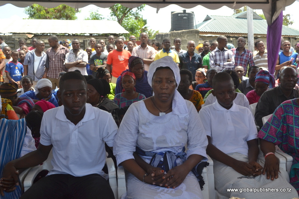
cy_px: 100
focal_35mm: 36
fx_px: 299
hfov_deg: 53.1
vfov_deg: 36.9
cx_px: 150
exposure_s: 1/160
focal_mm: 24
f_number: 6.3
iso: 100
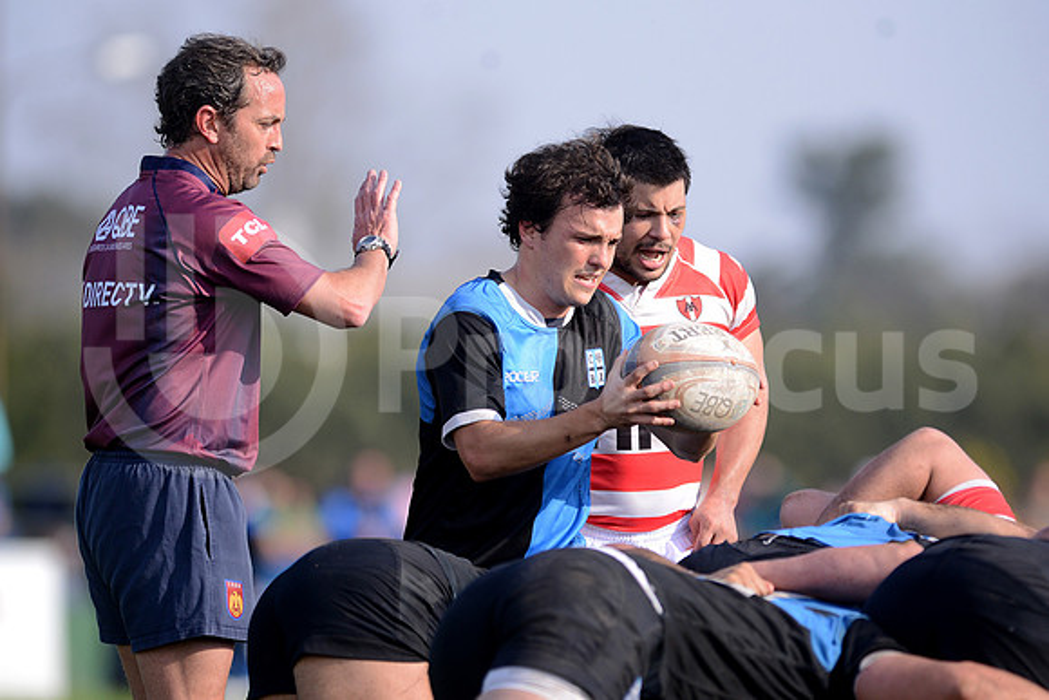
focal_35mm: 420
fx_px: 12241
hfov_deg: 4.9
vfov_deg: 3.3
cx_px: 524
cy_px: 350
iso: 560
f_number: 4
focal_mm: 420
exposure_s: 1/2000
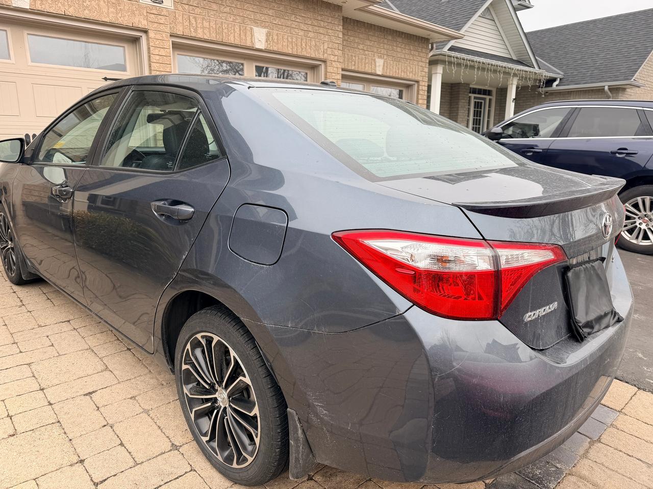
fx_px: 453
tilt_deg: -12.7
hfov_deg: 71.6
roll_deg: -0.5
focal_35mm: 24
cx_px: 326
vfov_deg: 56.8
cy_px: 244
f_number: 1.78
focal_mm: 6.76
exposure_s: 1/750
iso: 80
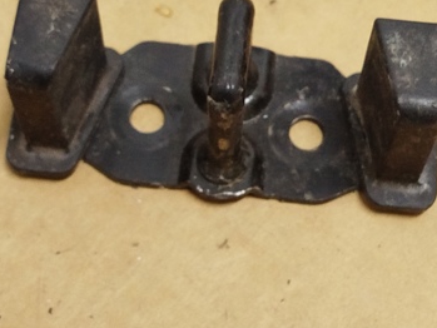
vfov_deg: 16.8
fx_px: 1111
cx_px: 257
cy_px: 138
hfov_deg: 22.2
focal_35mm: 88
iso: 500
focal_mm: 5.31
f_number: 1.7
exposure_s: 1/33
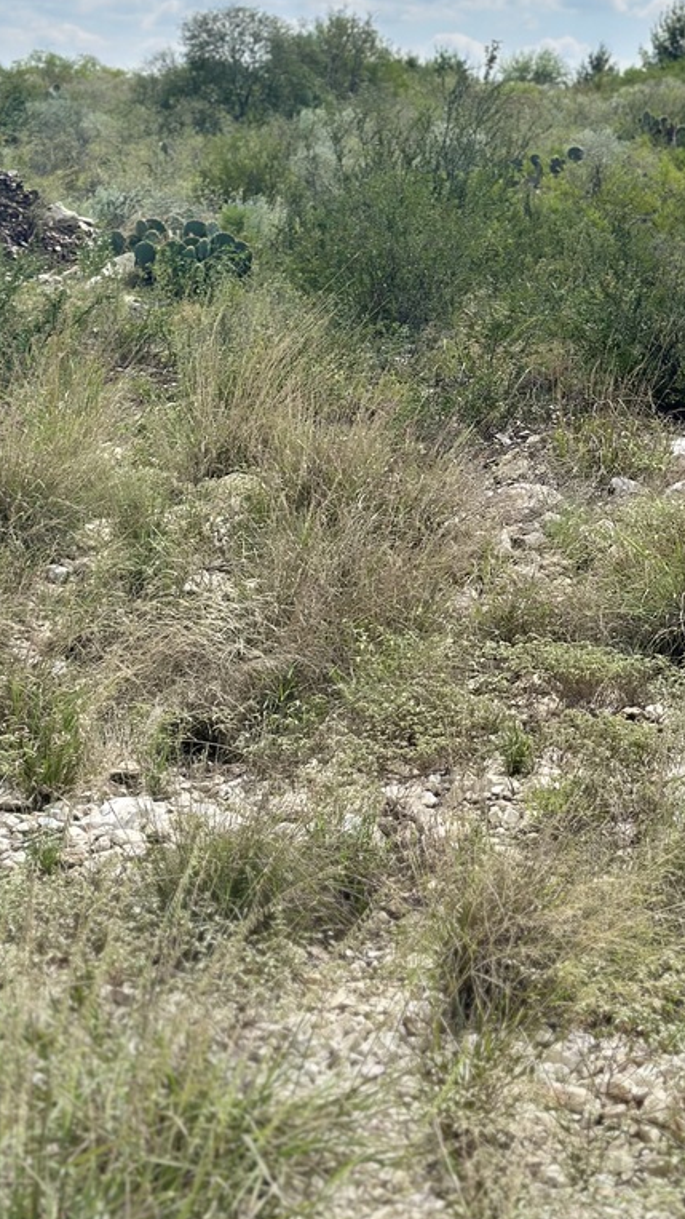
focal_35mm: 74
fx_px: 2390
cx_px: 604
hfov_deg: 16.1
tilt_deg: -6.9
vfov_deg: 28.5
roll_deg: -2.6
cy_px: 439
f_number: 1.78
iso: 80
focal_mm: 6.86
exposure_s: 1/7092
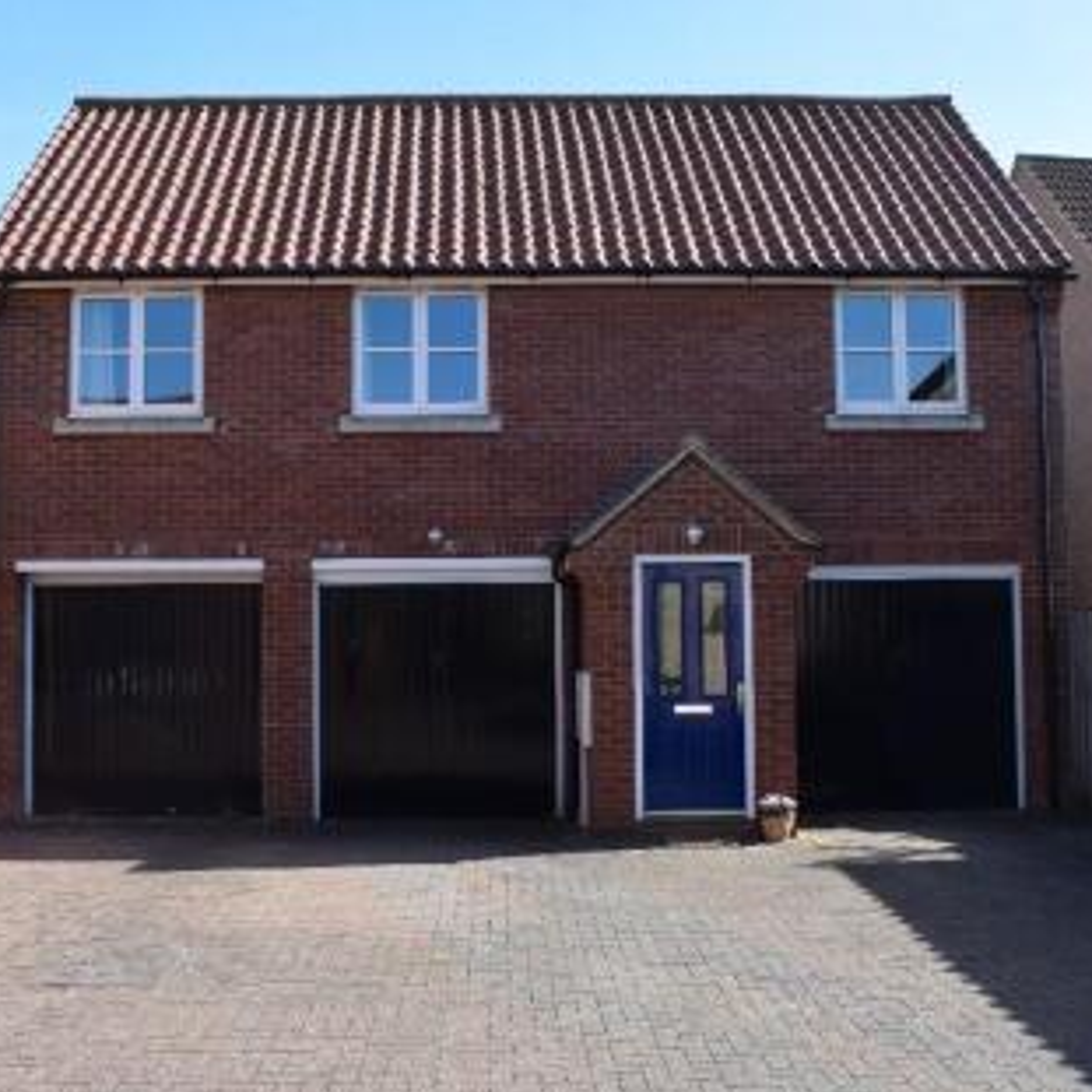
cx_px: 534
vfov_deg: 42.8
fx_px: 1392
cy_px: 550
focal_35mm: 39
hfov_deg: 42.8
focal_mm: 20
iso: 200
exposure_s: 1/250
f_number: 8
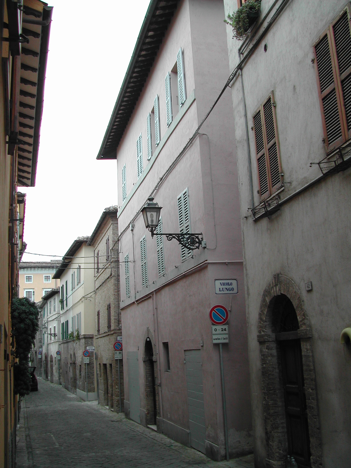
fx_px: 514
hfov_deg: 37.7
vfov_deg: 49.0
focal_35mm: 38
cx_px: 176
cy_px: 234
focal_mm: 8
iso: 100
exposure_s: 1/211
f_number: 2.8
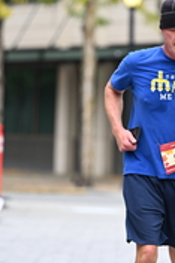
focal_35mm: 469
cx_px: 168
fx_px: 3426
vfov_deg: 4.4
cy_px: 133
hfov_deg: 2.9
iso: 640
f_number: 2.8
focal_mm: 150
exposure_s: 1/1250
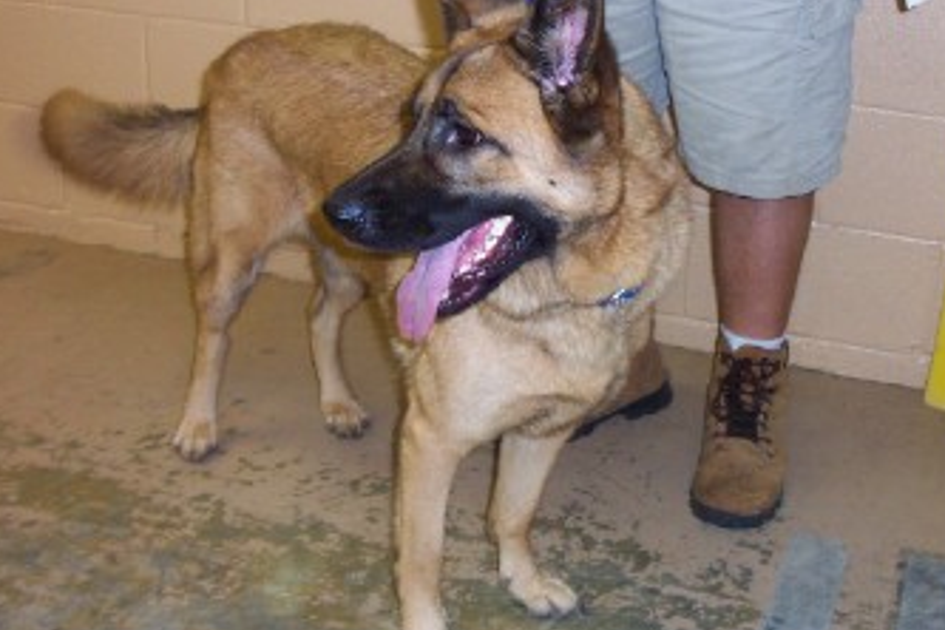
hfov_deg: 46.4
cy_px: 326
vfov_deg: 31.9
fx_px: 1102
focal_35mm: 42
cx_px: 457
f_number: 2.8
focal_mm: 7.5
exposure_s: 1/30
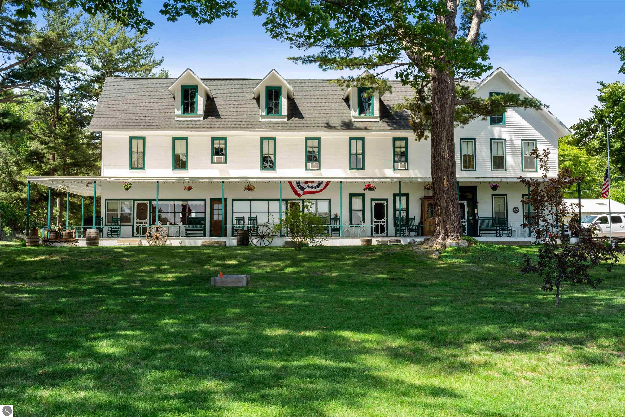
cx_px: 312
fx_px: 648
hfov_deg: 51.5
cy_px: 208
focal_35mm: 37
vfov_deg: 35.7
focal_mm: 37.3
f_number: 16
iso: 800
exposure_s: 1/200
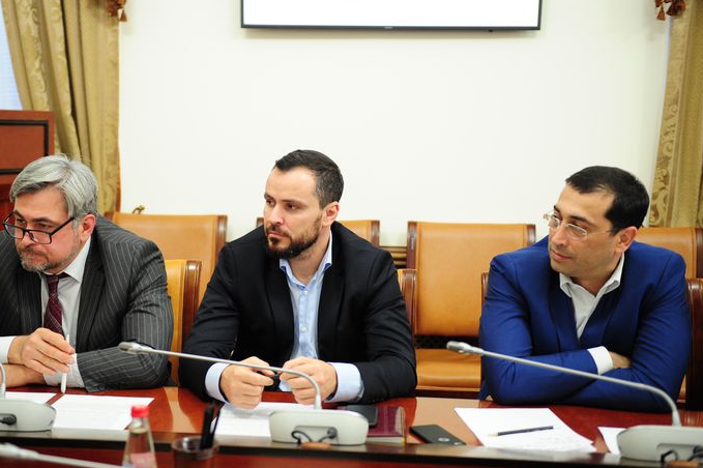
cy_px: 229
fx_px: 1034
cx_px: 307
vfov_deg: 25.5
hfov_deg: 37.5
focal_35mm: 53
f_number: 2.8
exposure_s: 1/250
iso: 3200
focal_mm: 45
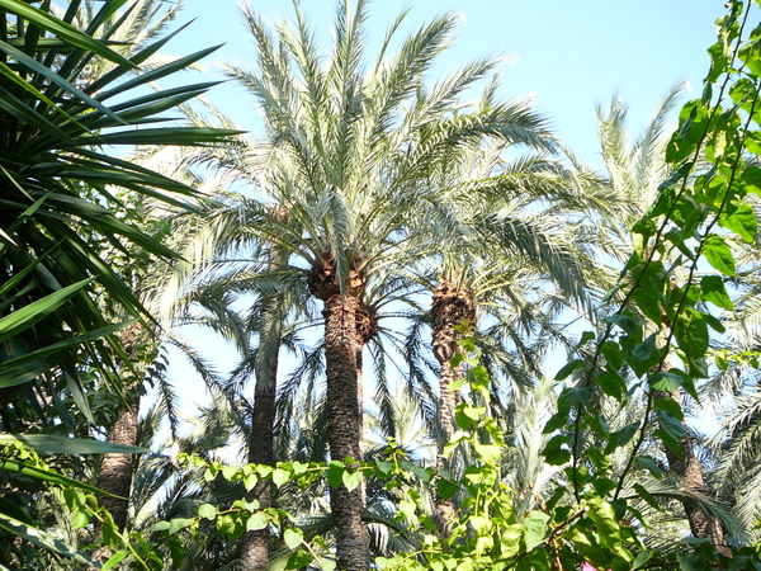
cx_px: 380
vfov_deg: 40.7
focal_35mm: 35
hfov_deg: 52.6
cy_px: 286
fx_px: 769
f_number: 2.8
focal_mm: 5.2
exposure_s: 1/250
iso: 80
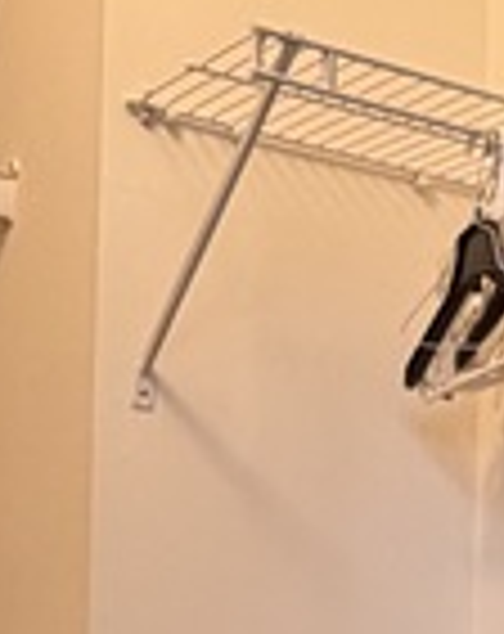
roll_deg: -1.5
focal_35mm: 105
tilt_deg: -0.5
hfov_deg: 13.6
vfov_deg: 17.3
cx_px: 792
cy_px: 805
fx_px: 1966
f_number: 2.2
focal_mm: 2.22
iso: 250
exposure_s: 1/60
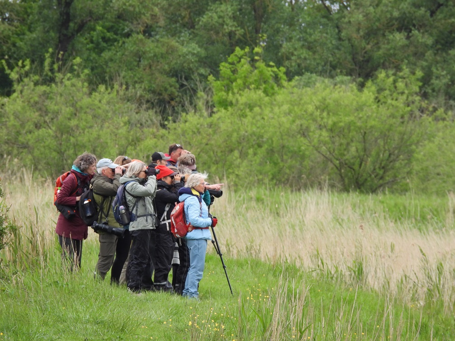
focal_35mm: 700
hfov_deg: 2.8
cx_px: 228
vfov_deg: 2.1
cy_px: 170
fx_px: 9200
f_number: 5.6
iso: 220
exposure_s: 1/250
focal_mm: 125
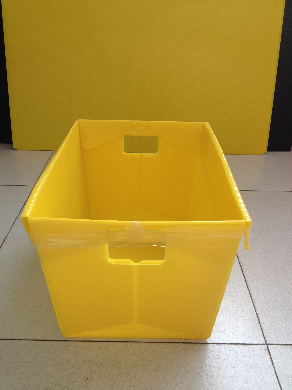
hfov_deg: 40.7
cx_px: 146
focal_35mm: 35
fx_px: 394
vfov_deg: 52.6
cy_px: 195
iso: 50
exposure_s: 1/120
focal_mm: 4.28
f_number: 2.4
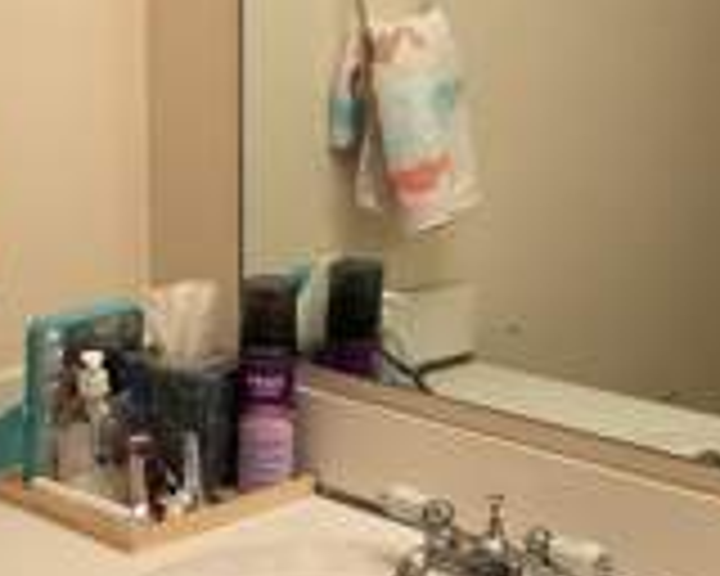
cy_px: 403
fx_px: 1811
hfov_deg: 22.0
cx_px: 94
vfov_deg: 18.0
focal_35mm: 85
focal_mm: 3
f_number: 1.8
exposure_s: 1/60
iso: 64
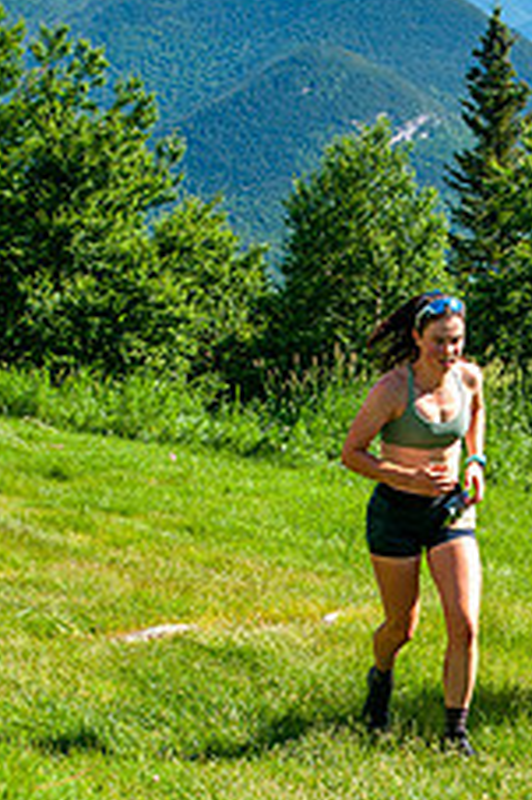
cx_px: 506
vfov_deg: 20.0
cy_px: 627
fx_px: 2242
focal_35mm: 101
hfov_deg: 13.4
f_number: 8
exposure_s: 1/400
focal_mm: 34
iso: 200
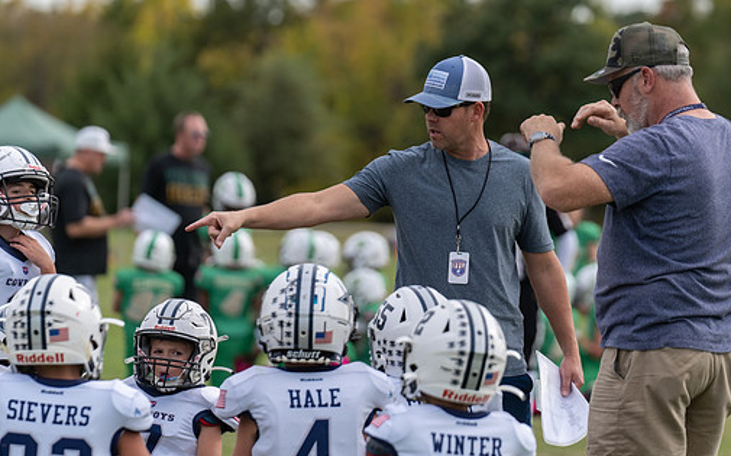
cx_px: 432
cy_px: 182
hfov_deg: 7.8
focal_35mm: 268
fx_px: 5336
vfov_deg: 4.9
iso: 200
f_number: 3.5
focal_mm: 200
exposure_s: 1/1250
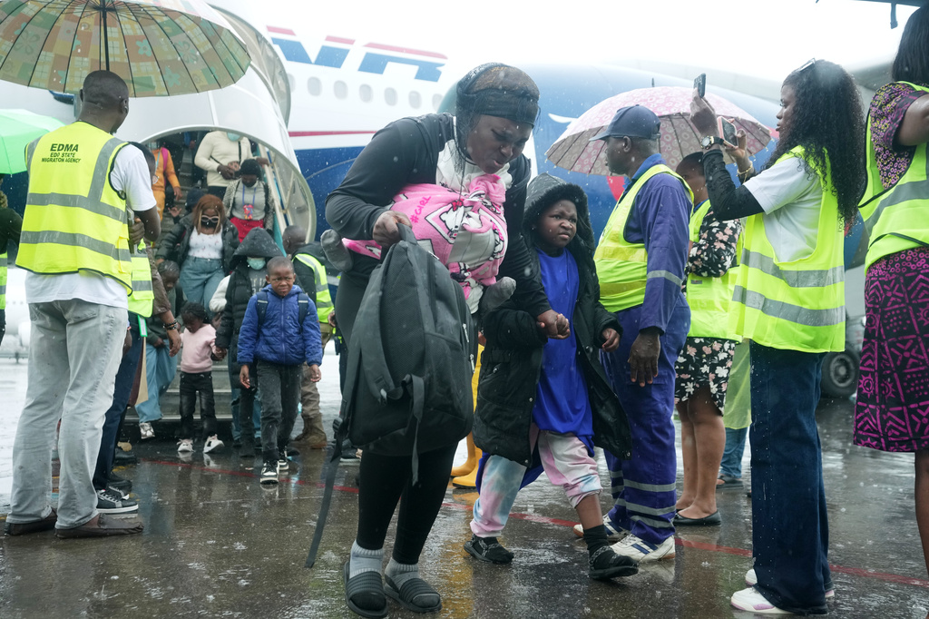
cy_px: 310
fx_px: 903
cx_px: 464
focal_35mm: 35
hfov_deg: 54.4
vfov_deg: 37.8
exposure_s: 1/1250
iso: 1000
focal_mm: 35
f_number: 3.5
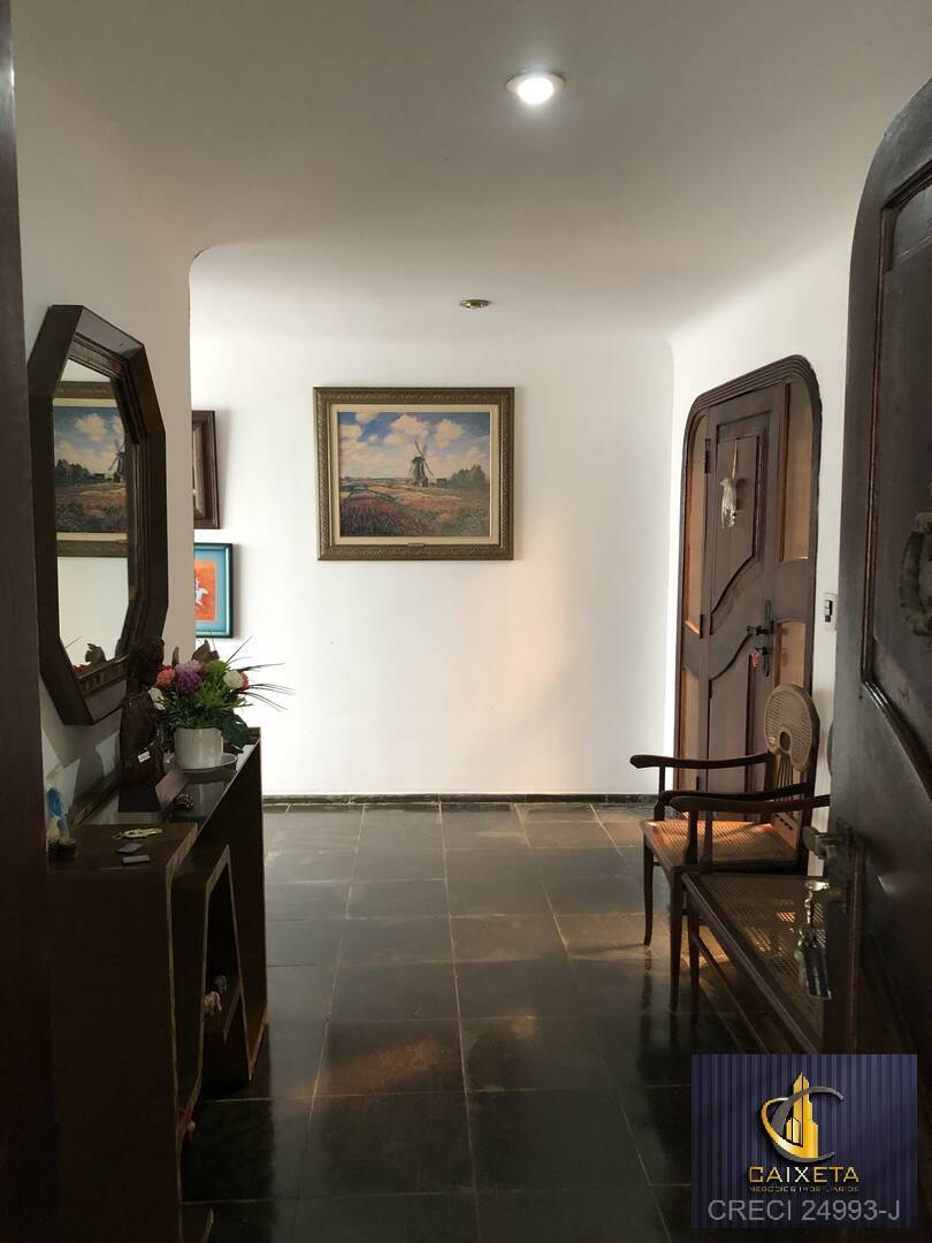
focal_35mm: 28
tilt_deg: -5.6
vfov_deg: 63.4
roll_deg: +1.6
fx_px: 1005
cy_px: 622
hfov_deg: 49.7
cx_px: 466
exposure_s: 1/15
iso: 64
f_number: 1.8
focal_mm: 3.99
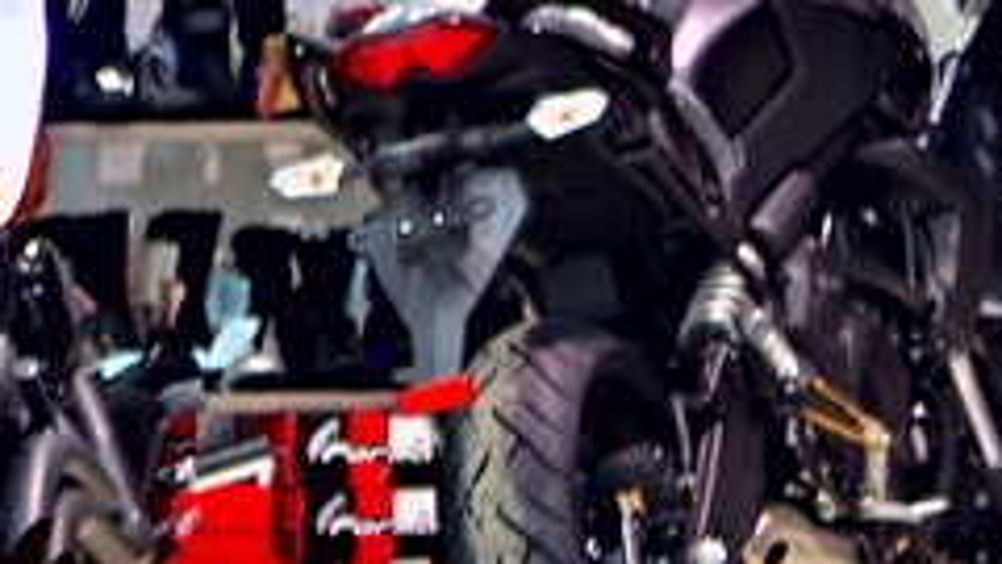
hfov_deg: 7.8
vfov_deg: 4.7
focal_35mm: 256
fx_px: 6802
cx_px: -1507
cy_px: 434
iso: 200
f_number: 4.5
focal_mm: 30.63
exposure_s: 1/13
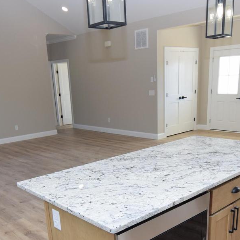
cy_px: 185
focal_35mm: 37
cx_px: 121
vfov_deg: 43.3
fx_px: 290
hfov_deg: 44.9
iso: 400
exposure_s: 1/160
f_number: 6.3
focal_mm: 12
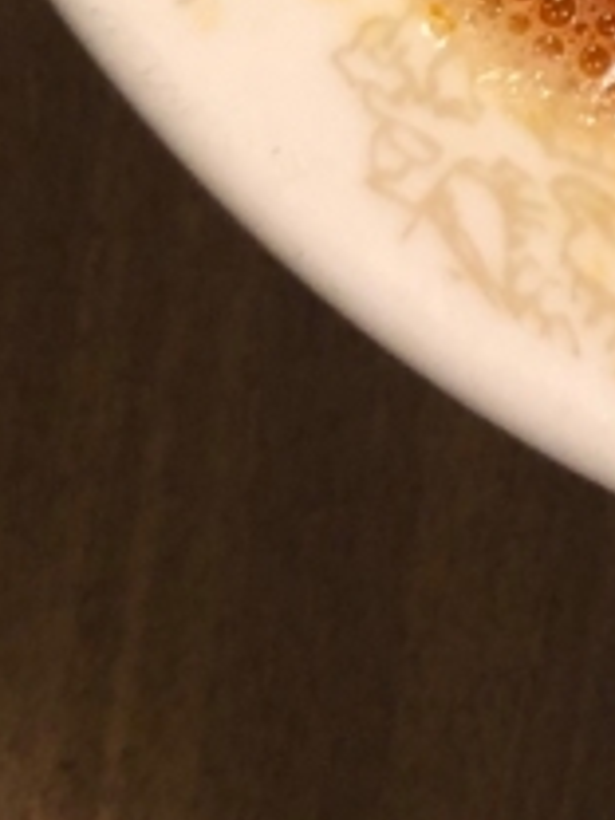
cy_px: -950
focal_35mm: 138
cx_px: 1400
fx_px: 3269
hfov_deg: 9.7
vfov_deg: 12.2
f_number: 1.8
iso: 40
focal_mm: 4
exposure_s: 1/15
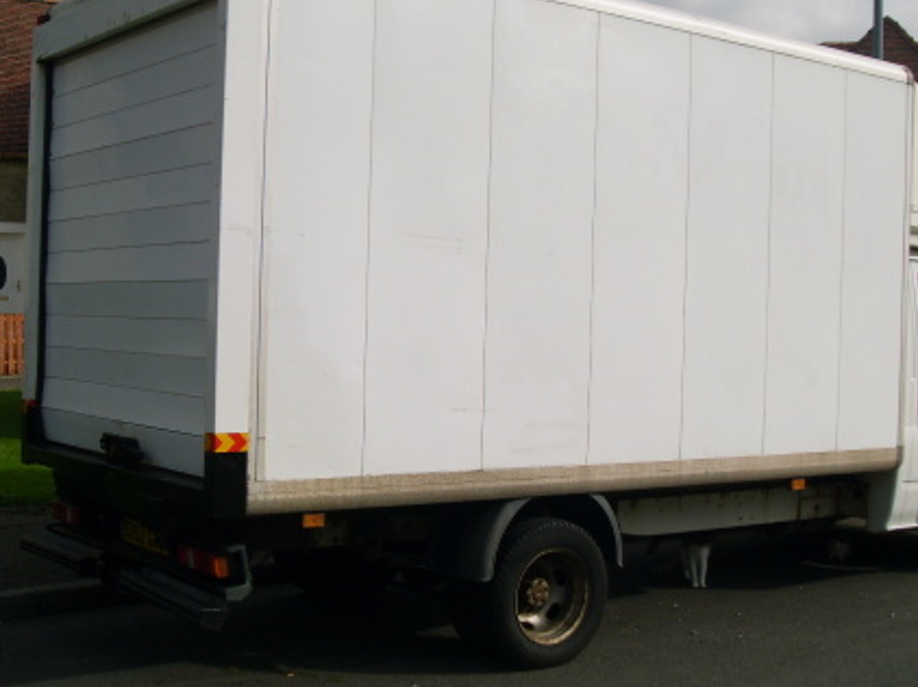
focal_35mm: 51
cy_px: 328
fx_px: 1352
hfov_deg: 37.4
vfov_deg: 28.5
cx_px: 537
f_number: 7.7
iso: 80
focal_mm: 7.1
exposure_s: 1/350
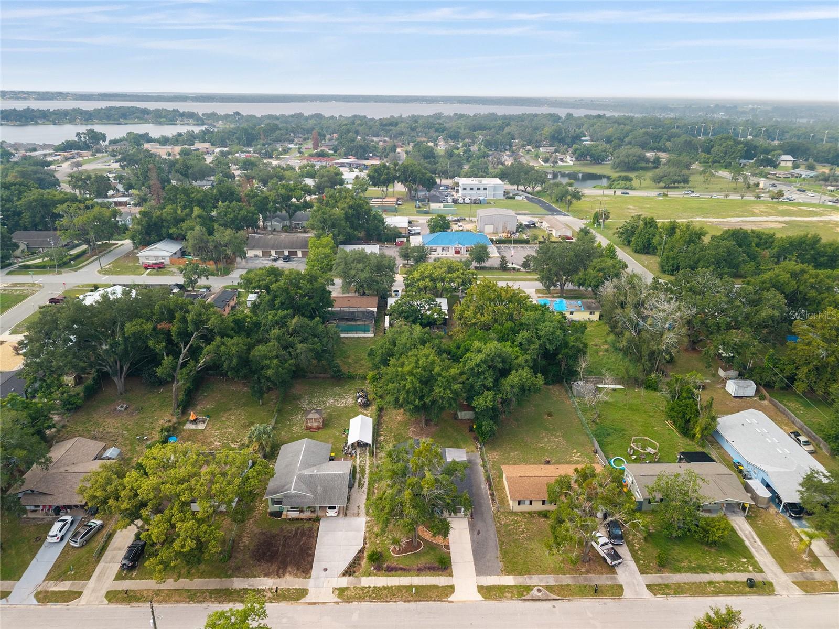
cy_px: 314
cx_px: 420
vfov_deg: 56.8
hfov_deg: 71.6
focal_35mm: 24
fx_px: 582
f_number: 1.8
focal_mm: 8.67
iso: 130
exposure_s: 1/50
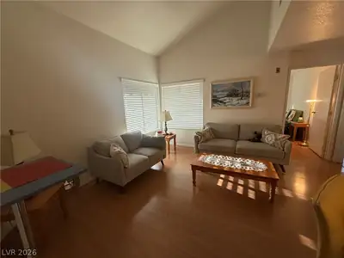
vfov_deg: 85.7
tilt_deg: -10.0
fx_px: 139
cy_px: 129
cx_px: 172
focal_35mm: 14
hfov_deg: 102.1
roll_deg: +2.3
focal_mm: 2.22
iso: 200
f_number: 2.2
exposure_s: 1/120
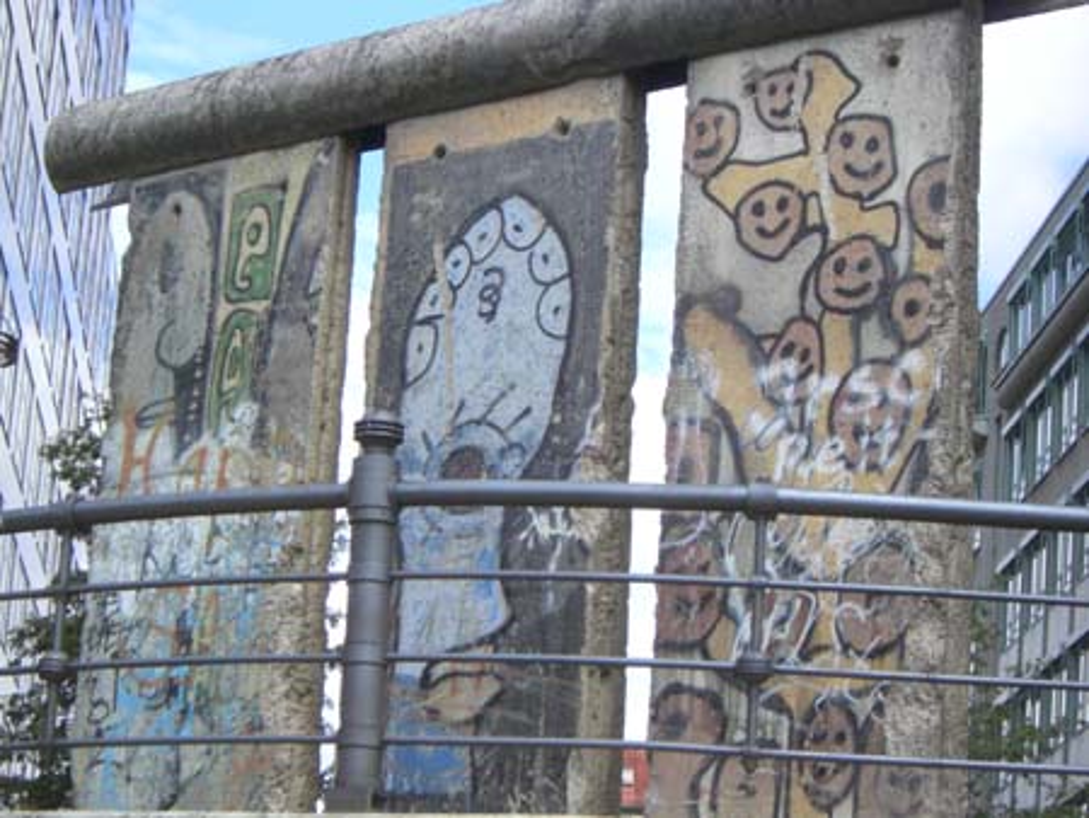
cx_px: 544
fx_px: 3588
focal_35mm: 114
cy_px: 409
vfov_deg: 13.0
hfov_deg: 17.3
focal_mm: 18.6
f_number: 8.3
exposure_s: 1/200
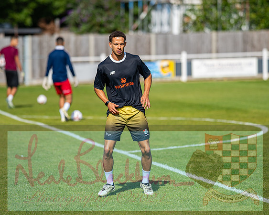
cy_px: 109
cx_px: 127
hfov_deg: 8.2
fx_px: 1878
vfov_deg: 6.6
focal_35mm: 236
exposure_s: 1/3200
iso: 50
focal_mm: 135
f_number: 1.9
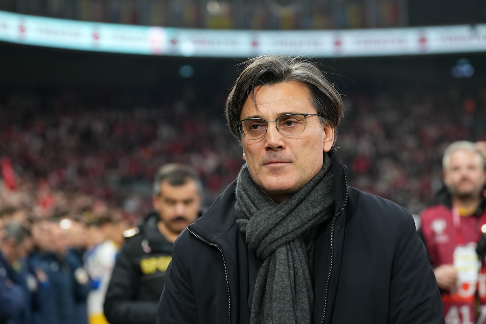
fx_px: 1417
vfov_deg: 13.0
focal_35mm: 105
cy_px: 162
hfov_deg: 19.5
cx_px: 243
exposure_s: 1/1000
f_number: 2.8
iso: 1600
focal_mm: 70
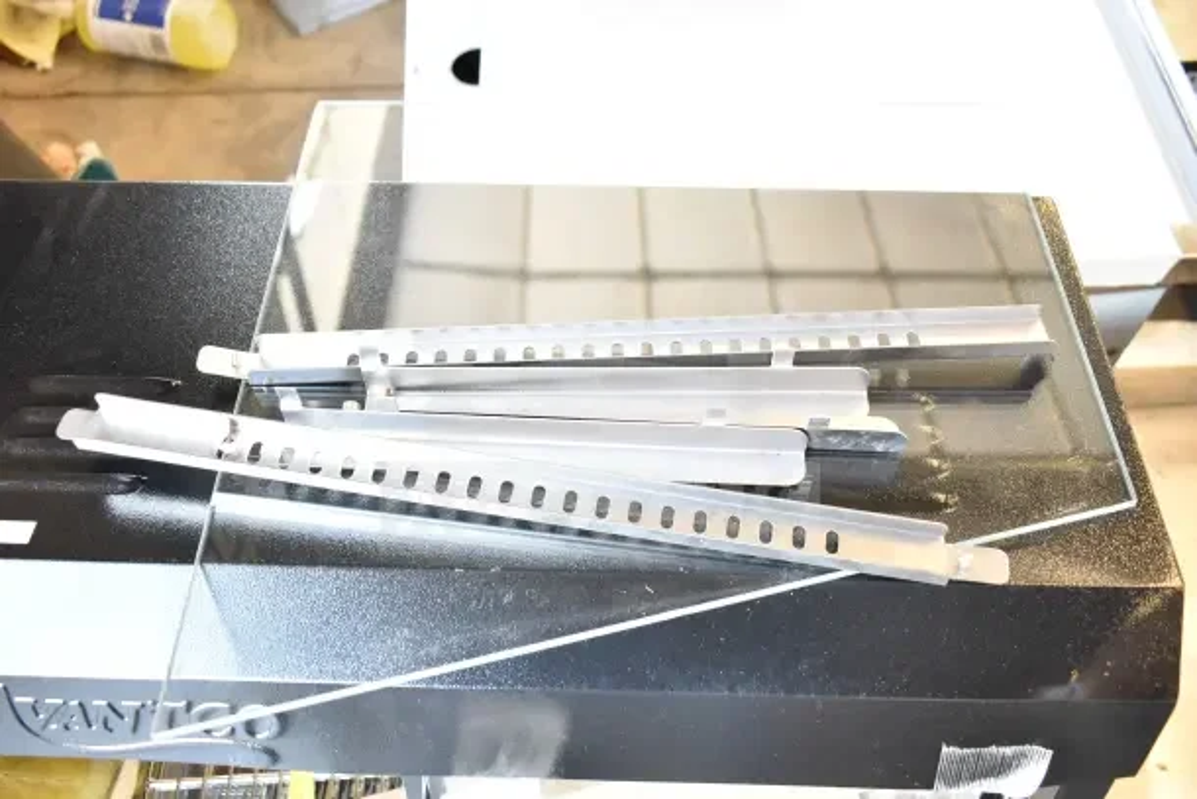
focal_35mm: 33
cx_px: 598
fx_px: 1097
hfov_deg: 57.2
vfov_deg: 40.0
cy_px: 400
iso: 1250
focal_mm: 22
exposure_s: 1/30
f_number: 3.8
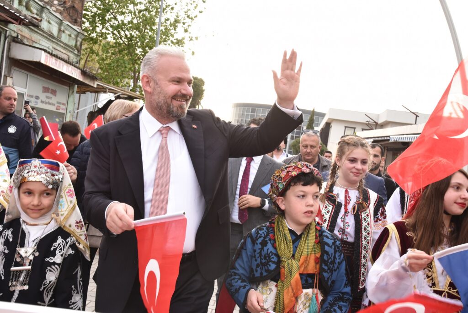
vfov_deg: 33.4
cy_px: 156
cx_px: 234
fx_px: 520
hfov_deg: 48.4
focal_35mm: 40
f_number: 13
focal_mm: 40
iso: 1000
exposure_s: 1/125
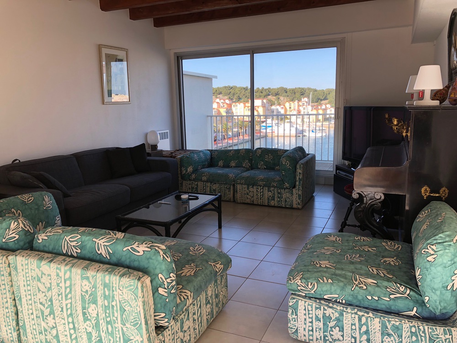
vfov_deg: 49.7
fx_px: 370
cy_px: 172
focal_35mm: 28
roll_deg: +1.7
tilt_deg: -10.1
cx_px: 228
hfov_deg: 63.4
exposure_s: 1/255
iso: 20
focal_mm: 3.99
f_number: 1.8
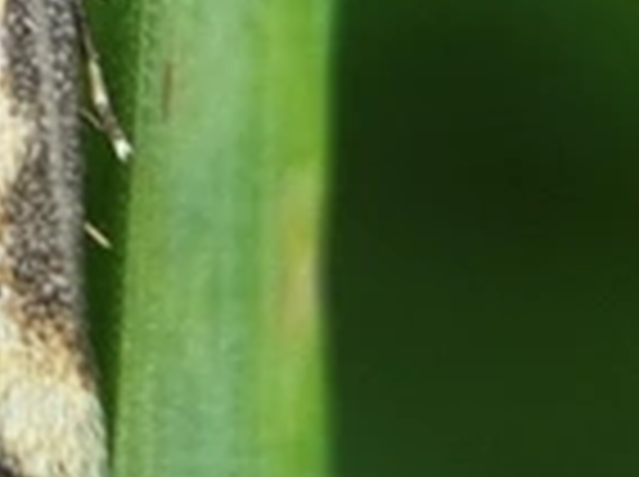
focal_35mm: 117
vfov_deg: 12.6
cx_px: -54
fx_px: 2156
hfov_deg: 16.4
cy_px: 164
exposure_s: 1/286
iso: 50
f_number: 1.8
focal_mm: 5.4
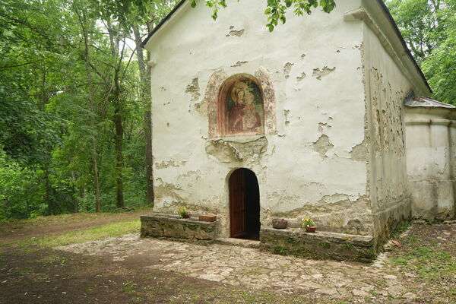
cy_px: 152
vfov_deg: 46.4
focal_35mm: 28
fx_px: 355
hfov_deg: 65.5
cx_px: 228
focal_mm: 28
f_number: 5
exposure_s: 1/100
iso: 400
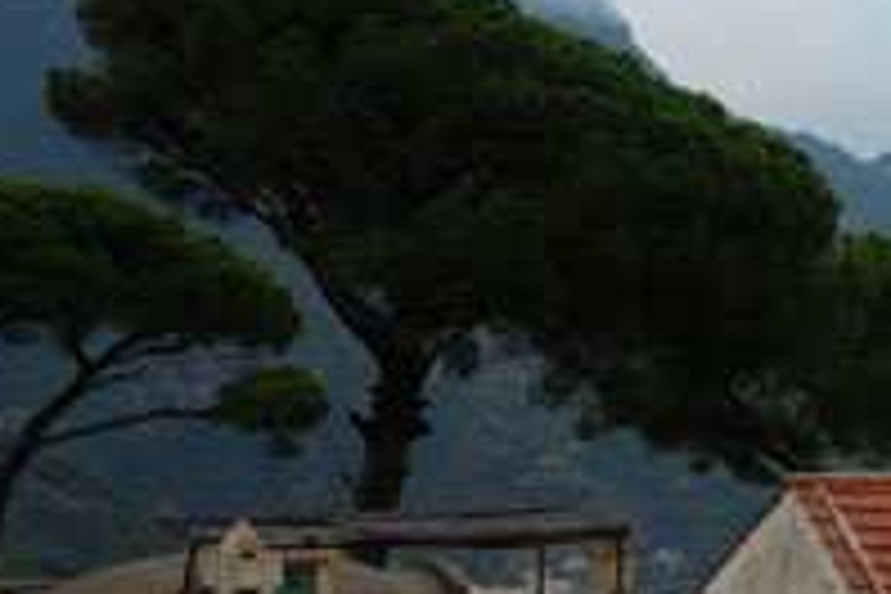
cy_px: 619
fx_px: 2797
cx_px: 1076
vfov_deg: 12.0
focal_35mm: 113
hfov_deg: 17.3
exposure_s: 1/90
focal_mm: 24
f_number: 3.8
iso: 200
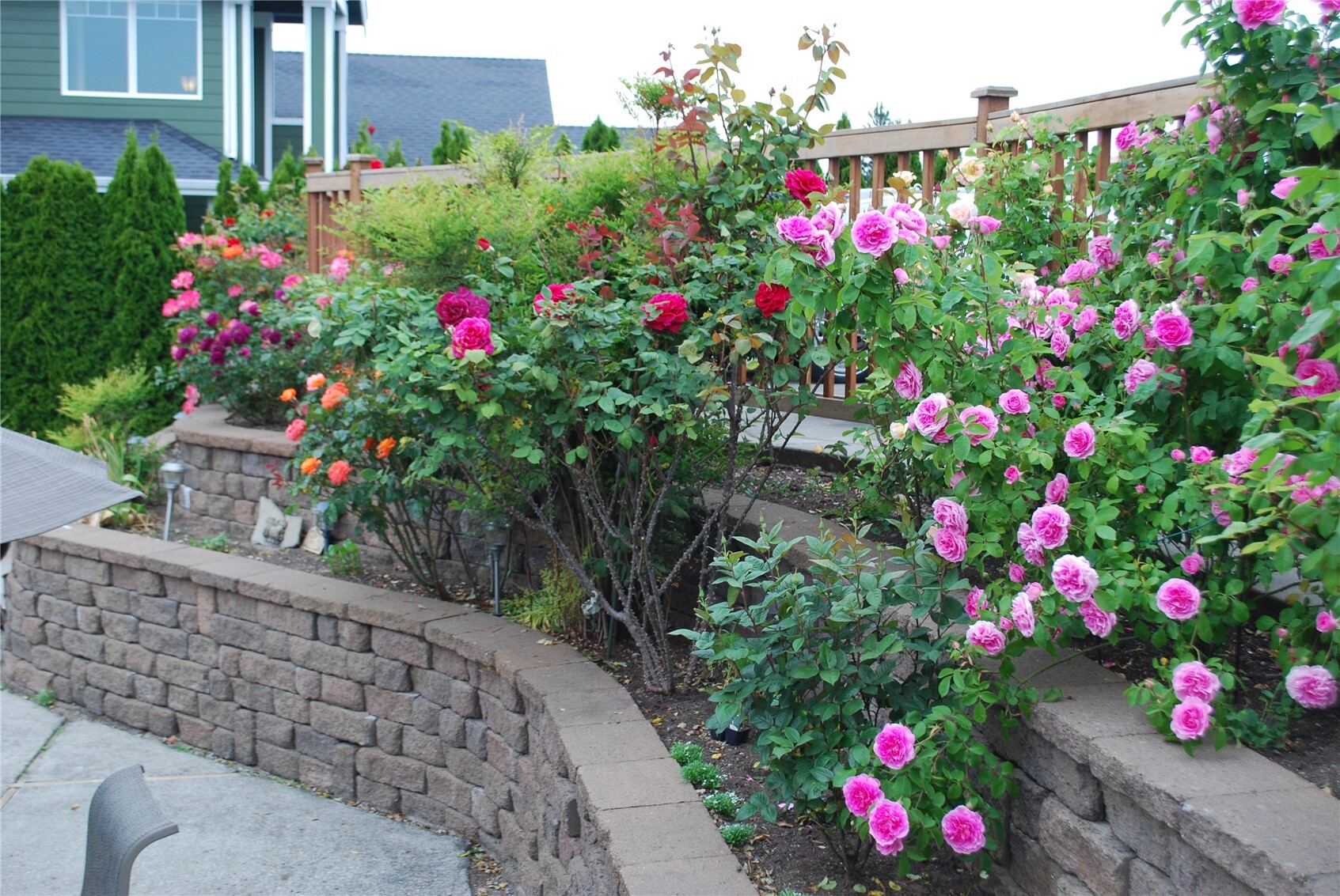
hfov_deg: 49.5
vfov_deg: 34.3
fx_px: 1453
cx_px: 670
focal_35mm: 39
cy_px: 448
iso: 180
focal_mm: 26
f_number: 5.6
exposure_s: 1/125
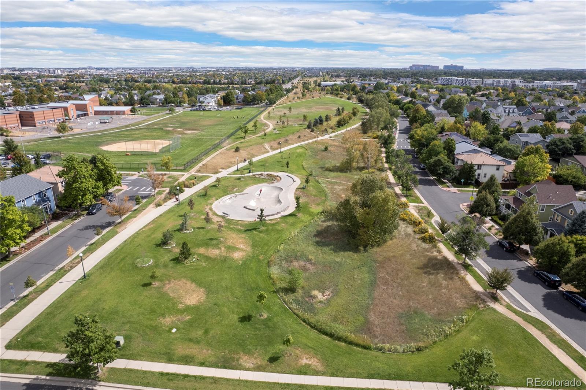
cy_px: 195
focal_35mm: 22
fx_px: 358
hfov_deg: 78.6
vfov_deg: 57.2
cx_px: 293
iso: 110
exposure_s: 1/2500
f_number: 2.8
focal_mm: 8.38
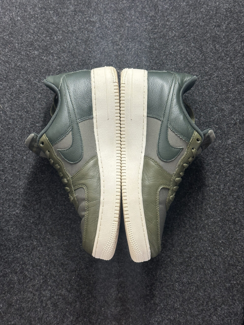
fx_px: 451
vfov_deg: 39.7
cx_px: 122
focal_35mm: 48
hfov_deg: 30.3
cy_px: 162
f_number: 1.78
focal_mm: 6.86
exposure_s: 1/33
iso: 200
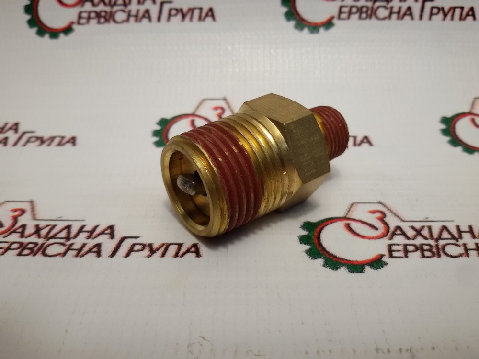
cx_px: 240
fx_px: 429
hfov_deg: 58.4
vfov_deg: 45.4
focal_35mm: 31
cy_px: 180
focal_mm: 2.93
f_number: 2.4
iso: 64
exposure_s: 1/100
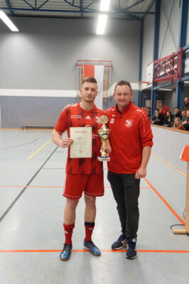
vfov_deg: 48.0
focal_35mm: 40
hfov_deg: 33.0
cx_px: 94
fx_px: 319
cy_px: 142
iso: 800
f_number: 4
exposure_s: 1/60
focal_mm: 27
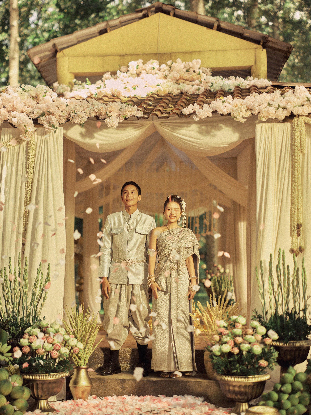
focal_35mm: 63
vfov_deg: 30.7
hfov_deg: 23.3
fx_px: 755
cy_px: 208
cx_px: 156
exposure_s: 1/500
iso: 160
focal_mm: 80
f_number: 1.7
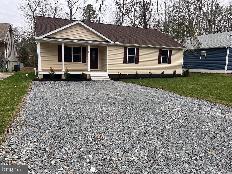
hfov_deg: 67.3
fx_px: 174
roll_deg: -1.4
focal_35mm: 26
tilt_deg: -8.5
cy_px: 87
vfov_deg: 53.1
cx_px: 116
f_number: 1.6
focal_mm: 5.1
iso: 50
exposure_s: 1/537
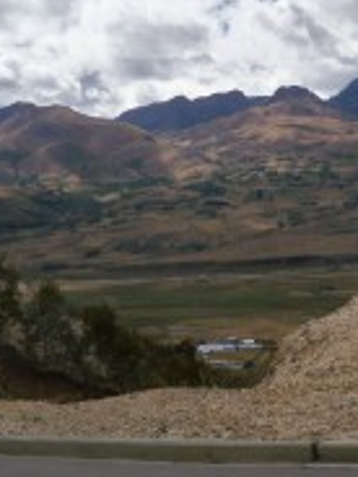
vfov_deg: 25.4
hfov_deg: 19.2
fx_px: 1048
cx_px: 278
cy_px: 122
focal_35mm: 76
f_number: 4.7
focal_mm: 6.3
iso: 125
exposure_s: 1/1600
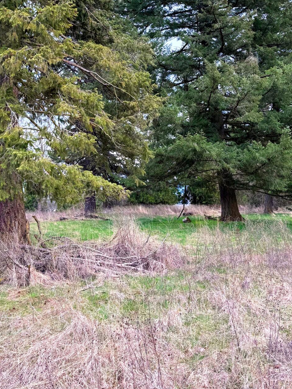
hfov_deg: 37.6
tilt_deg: +8.9
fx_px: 427
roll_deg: +0.3
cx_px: 124
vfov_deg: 48.0
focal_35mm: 38
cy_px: 125
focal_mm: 6.76
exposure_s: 1/451
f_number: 1.78
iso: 80
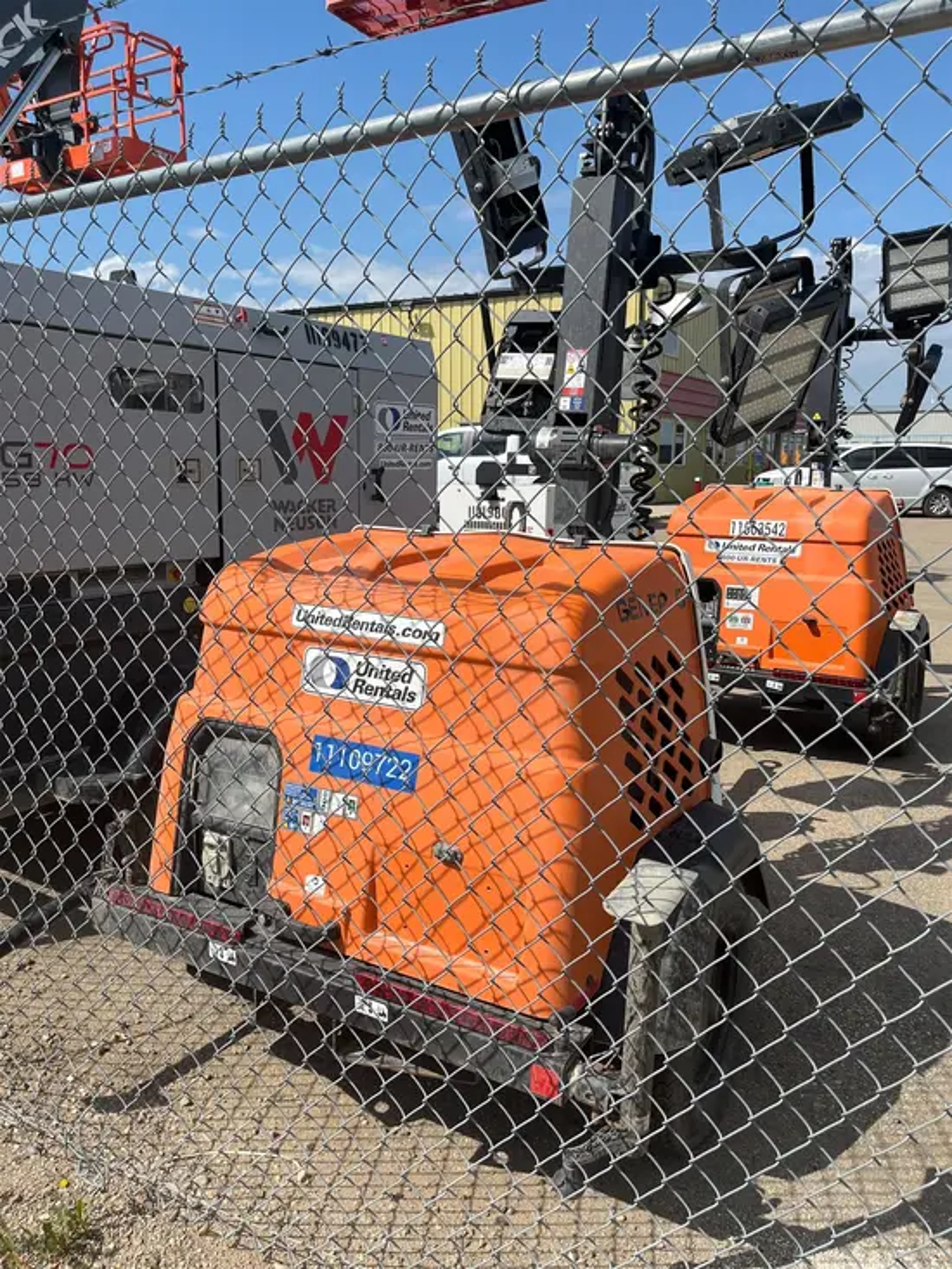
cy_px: 634
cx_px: 476
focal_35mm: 26
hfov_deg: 53.1
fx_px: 953
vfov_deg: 67.3
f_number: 1.6
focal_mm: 5.1
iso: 50
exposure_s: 1/3876
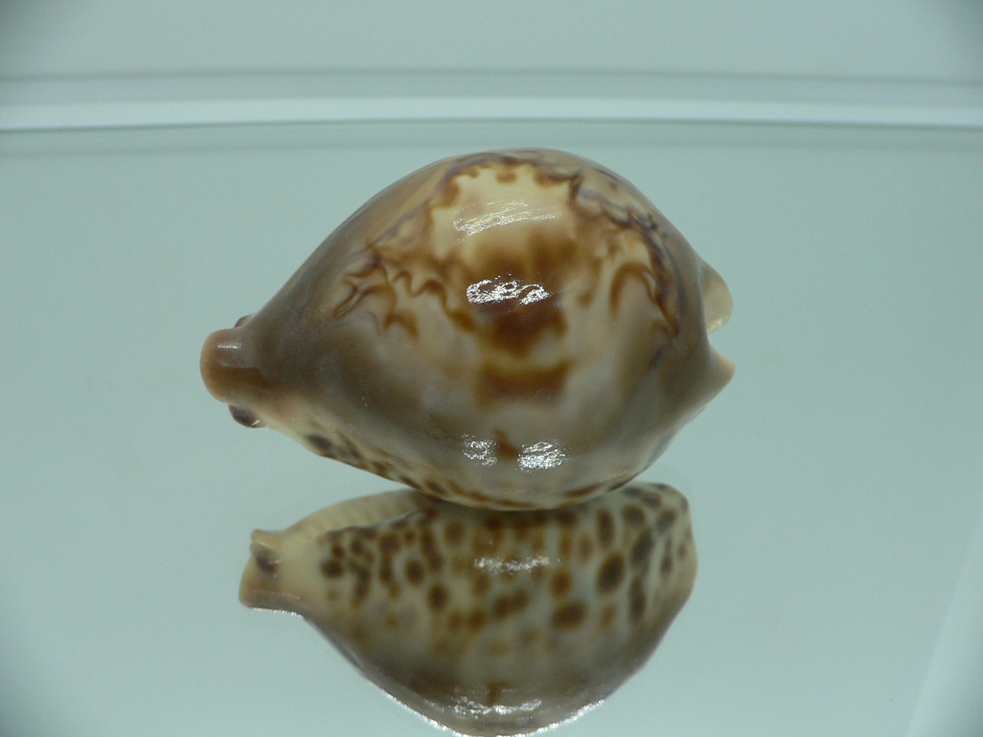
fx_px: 994
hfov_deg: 52.6
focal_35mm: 35
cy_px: 368
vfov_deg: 40.7
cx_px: 492
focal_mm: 4.6
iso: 80
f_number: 2.8
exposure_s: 1/60
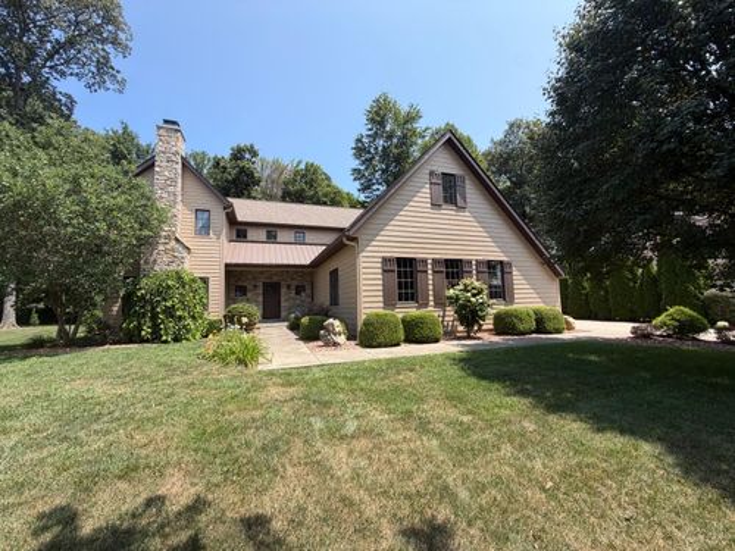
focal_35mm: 14
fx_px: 297
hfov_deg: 102.1
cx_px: 368
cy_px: 276
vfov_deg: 85.7
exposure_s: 1/770
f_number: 2.2
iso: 40
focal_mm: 2.22
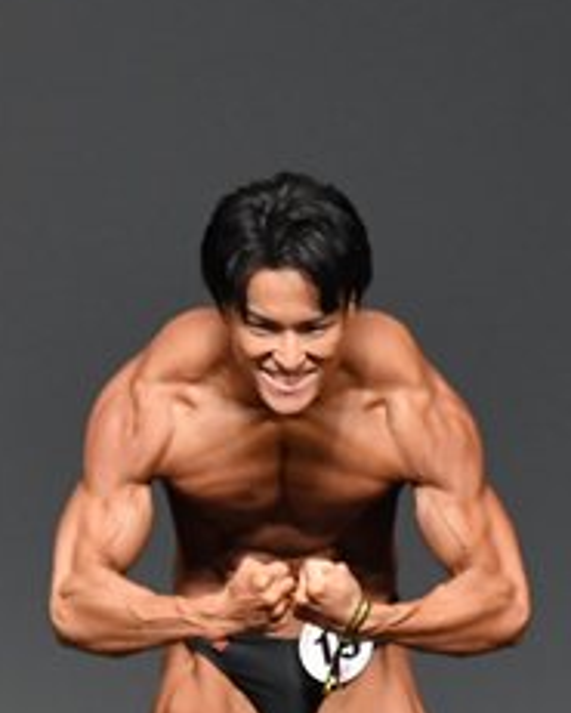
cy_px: 701
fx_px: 22926
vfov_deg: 1.8
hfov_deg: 1.4
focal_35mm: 1086
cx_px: 335
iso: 2500
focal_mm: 230
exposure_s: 1/400
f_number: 5.6
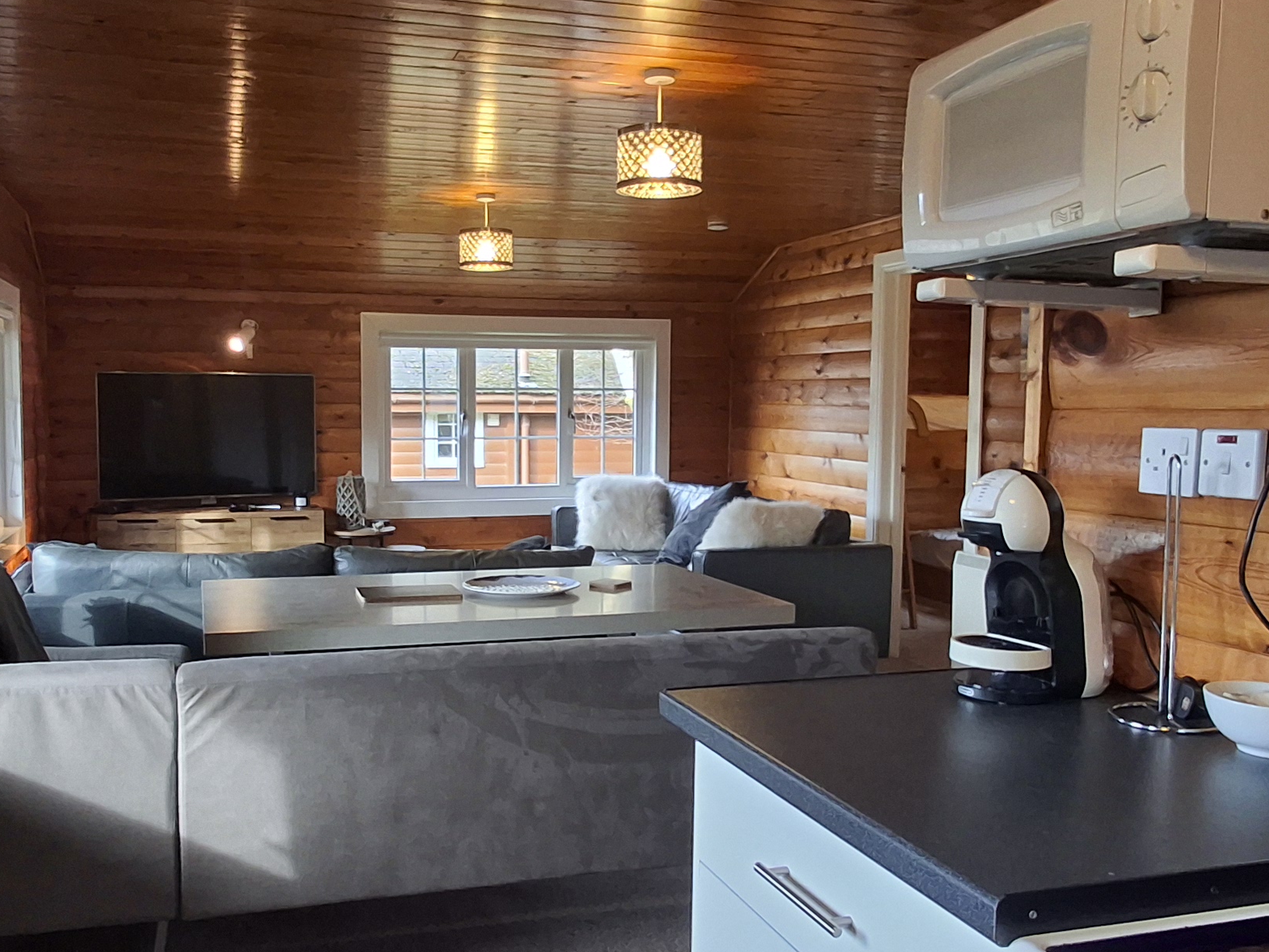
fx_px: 1173
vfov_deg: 44.2
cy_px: 495
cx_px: 526
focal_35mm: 32
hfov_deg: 56.5
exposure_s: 1/50
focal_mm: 1.64
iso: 100
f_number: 2.2
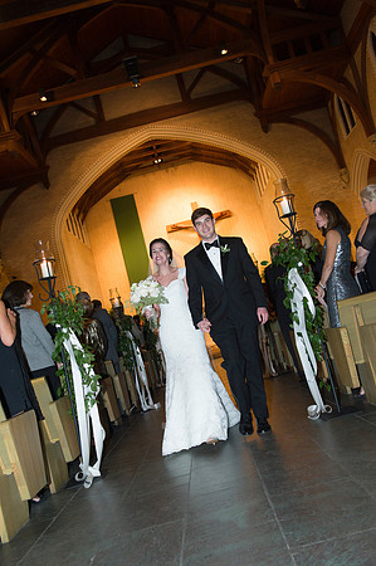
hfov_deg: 38.8
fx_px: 534
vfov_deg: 55.8
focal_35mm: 34
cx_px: 188
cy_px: 283
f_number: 5
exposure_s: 1/80
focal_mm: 34
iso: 1600
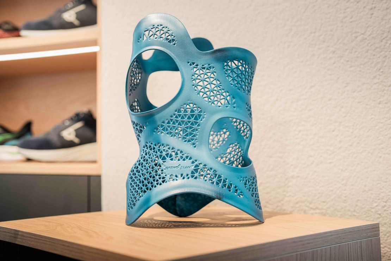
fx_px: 543
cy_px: 130
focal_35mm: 50
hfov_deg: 39.6
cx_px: 196
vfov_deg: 27.0
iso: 500
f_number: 3.2
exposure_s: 1/160
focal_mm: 50
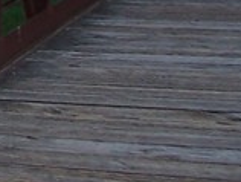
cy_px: -242
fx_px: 1381
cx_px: -339
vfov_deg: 7.1
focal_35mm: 198
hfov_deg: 9.0
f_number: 2.7
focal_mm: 5.6
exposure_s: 1/500
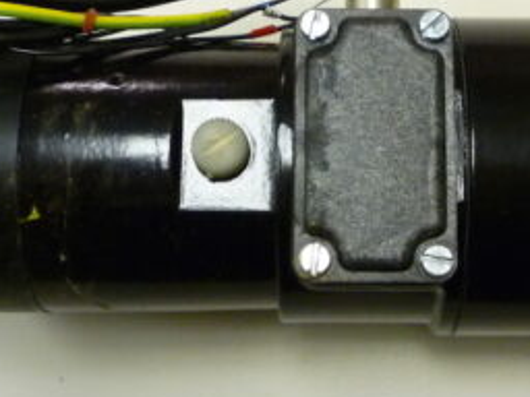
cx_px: 356
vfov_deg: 21.6
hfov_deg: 28.4
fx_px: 1041
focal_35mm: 68
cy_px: 147
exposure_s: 1/25
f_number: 3.3
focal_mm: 5.2
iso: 400
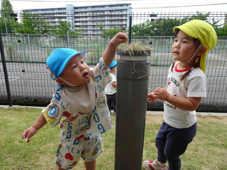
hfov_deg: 71.6
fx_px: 157
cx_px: 114
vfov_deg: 56.8
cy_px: 85
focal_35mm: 24
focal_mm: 4.1
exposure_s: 1/250
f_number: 3.5
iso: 80
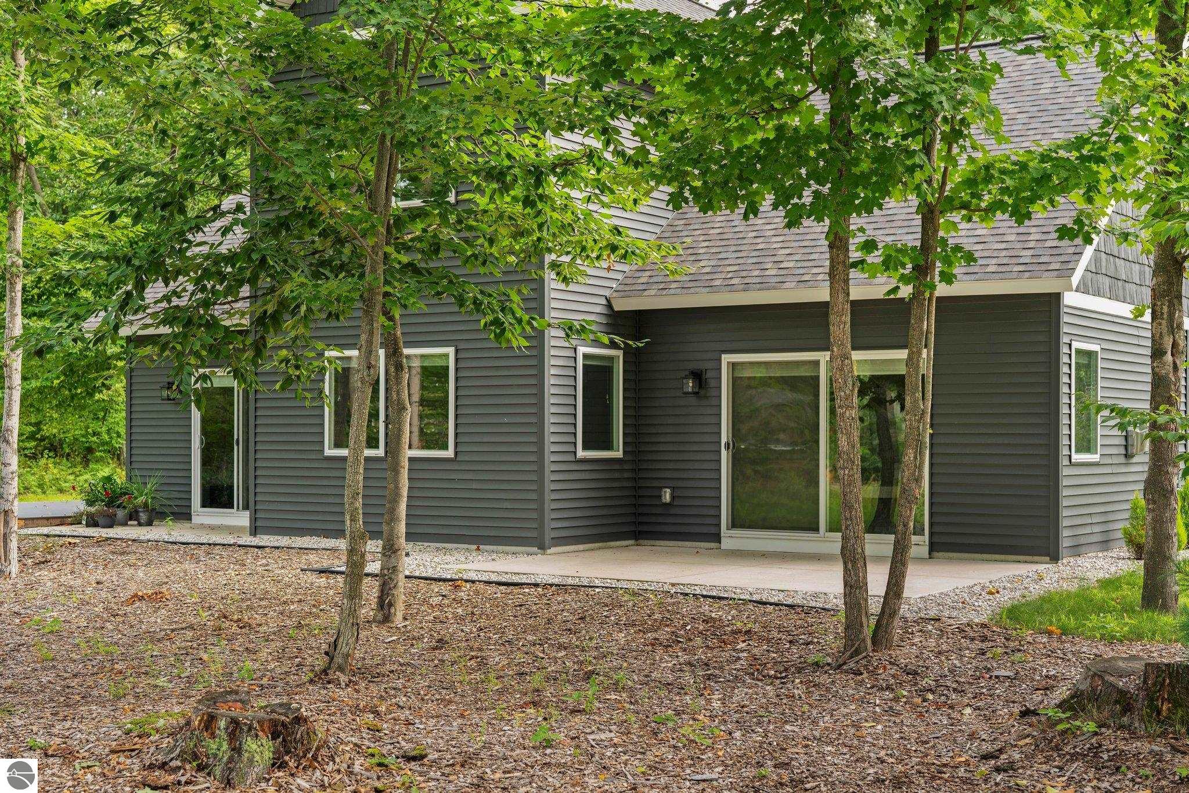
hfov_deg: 39.6
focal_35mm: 50
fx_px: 1651
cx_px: 594
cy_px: 396
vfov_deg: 27.0
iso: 320
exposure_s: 1/100
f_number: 4
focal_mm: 50
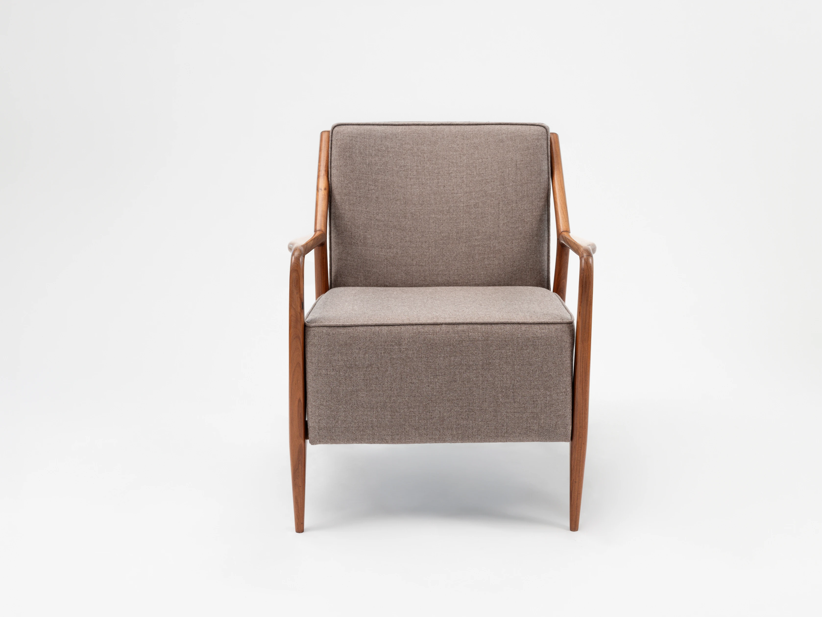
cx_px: 443
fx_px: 1306
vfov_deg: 26.6
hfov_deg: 34.9
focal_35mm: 55
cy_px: 313
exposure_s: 1/60
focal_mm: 50
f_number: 8
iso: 250
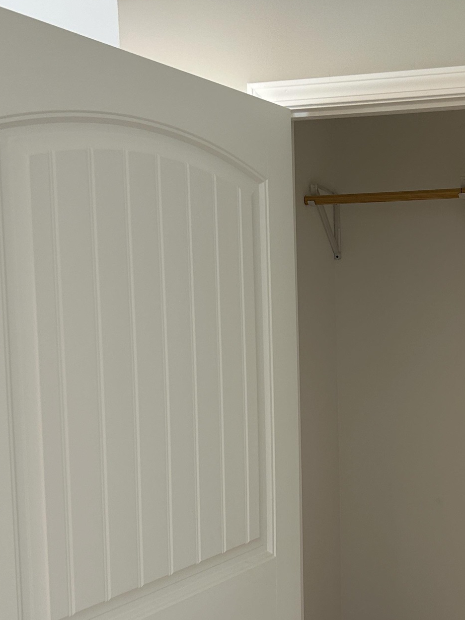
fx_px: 860
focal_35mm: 48
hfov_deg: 29.3
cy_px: 383
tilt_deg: -6.0
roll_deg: +0.6
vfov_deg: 39.4
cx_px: 398
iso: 80
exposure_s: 1/60
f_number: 1.5
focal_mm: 5.7
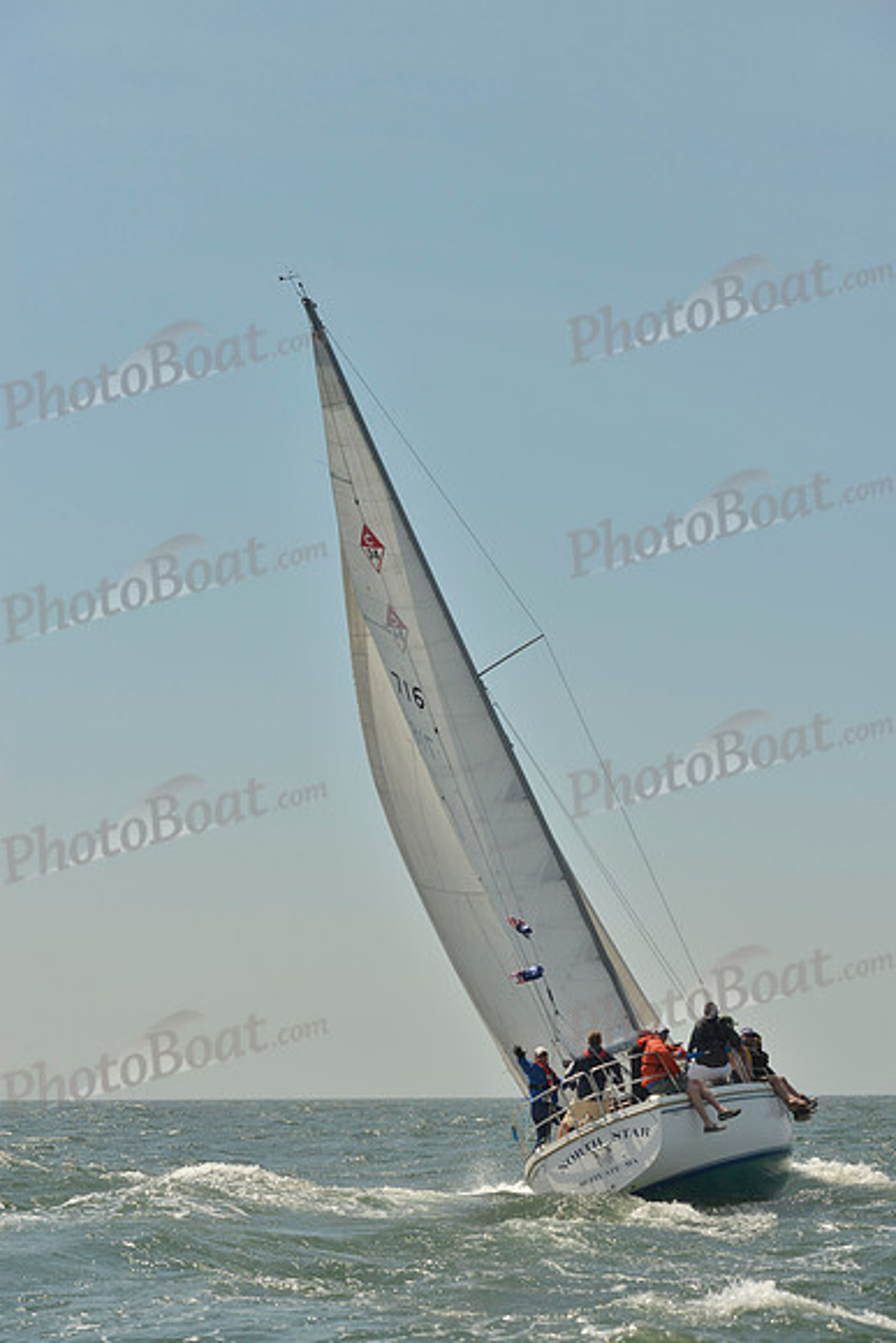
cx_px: 448
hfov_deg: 19.5
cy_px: 672
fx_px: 2612
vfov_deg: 28.8
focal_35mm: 70
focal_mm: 70
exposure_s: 1/1250
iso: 200
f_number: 9
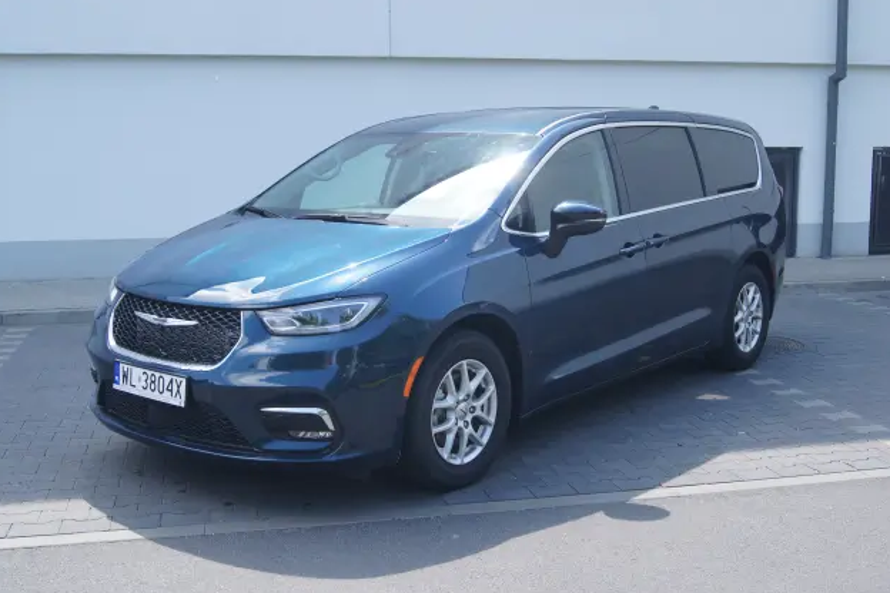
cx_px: 442
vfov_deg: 33.4
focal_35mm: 40
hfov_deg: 48.5
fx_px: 989
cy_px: 295
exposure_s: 1/100
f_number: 6.3
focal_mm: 26
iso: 100
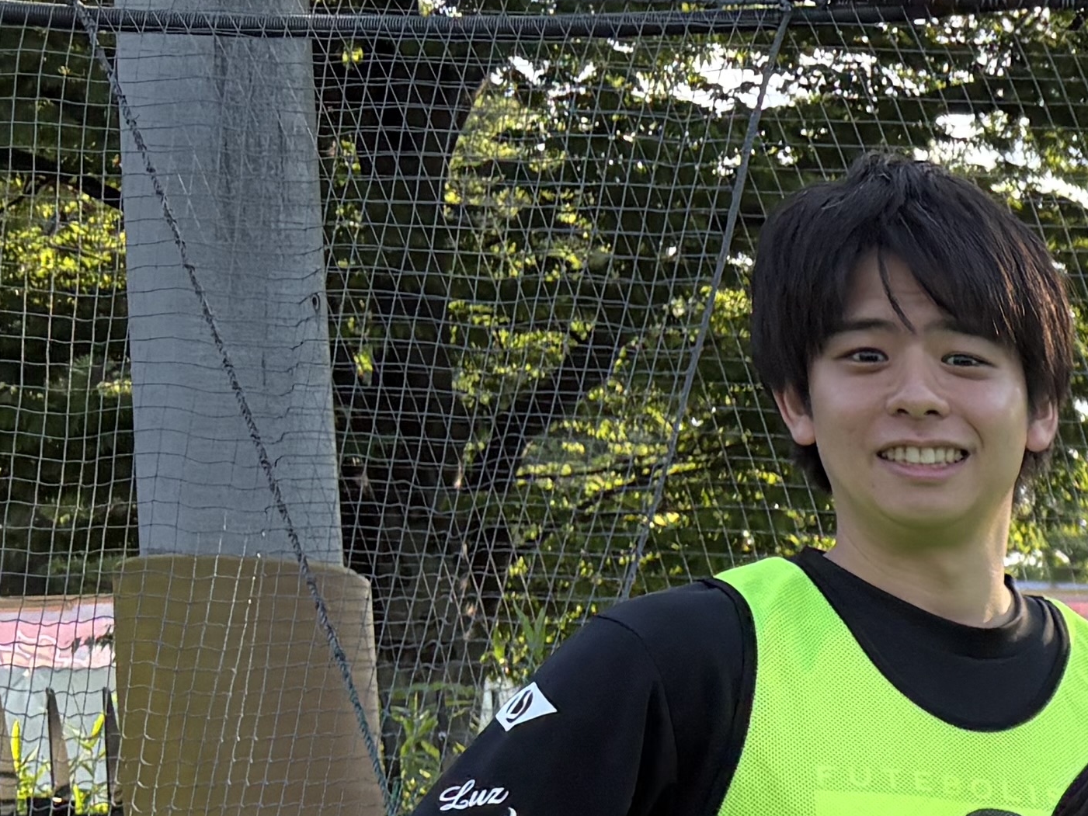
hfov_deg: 15.1
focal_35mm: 106
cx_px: 2167
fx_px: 3332
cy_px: 1322
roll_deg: +0.1
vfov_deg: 13.0
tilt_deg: -3.9
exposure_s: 1/1099
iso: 64
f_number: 1.6
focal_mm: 5.96
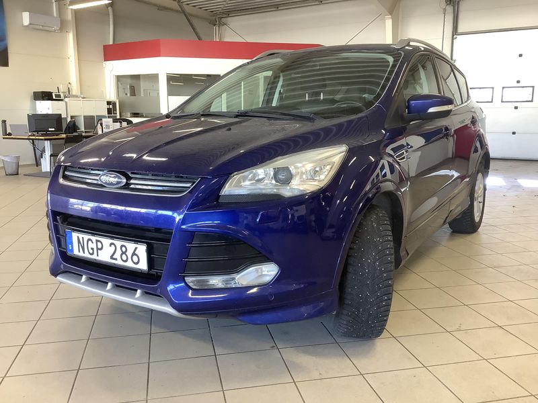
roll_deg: -0.7
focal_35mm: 31
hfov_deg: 58.4
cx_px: 269
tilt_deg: -10.6
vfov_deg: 45.4
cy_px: 202
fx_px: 482
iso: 125
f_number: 2.4
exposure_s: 1/50
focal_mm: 3.3
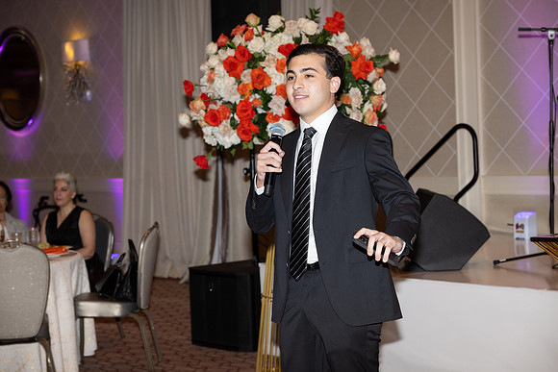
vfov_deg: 19.5
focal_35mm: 70
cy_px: 186
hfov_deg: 28.8
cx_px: 279
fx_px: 1085
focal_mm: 70
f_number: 5.6
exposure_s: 1/100
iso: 800
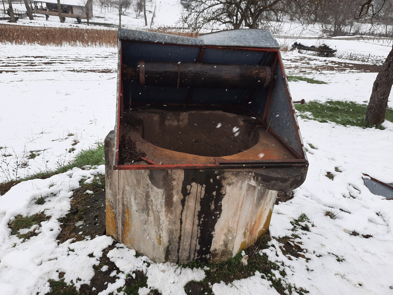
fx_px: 284
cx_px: 196
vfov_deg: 54.9
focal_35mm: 25
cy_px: 148
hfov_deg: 69.4
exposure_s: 1/392
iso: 32
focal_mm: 4.6
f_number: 2
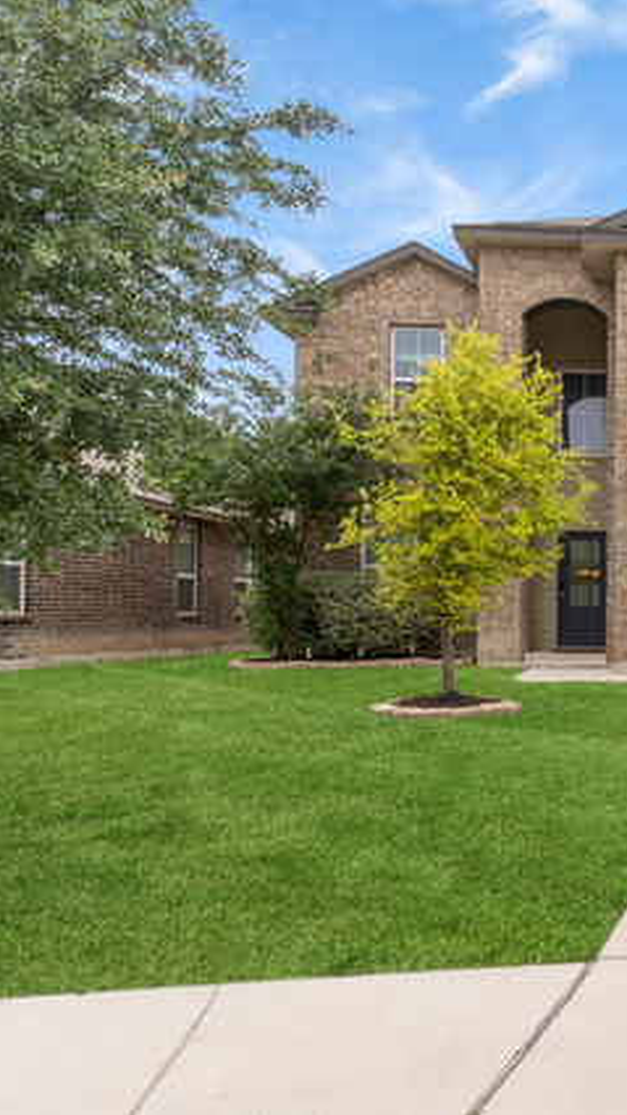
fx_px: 910
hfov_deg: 32.2
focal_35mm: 31
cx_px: 732
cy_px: 558
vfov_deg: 63.0
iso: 100
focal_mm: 13
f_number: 10
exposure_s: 1/25
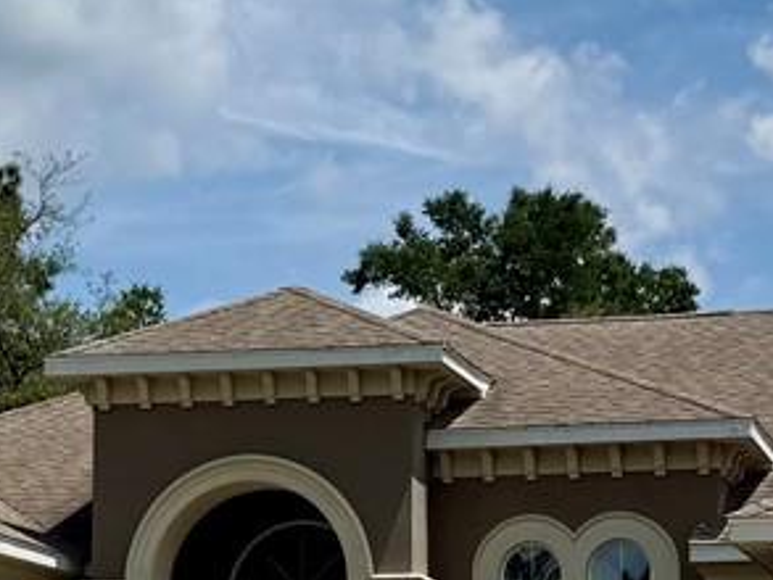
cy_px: 477
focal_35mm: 131
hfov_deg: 15.0
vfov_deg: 11.3
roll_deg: +0.0
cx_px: 317
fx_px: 2927
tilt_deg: +8.1
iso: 80
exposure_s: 1/8130
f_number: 1.78
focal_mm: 6.76
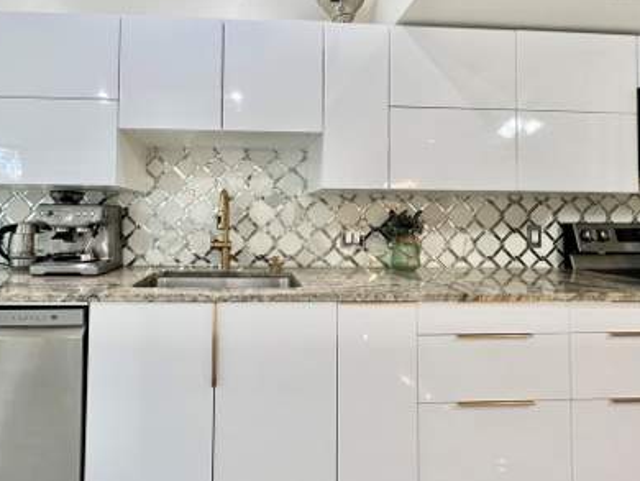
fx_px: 296
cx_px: 264
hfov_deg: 93.5
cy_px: 210
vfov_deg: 77.8
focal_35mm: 16
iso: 200
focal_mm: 1.57
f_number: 1.8
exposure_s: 1/120
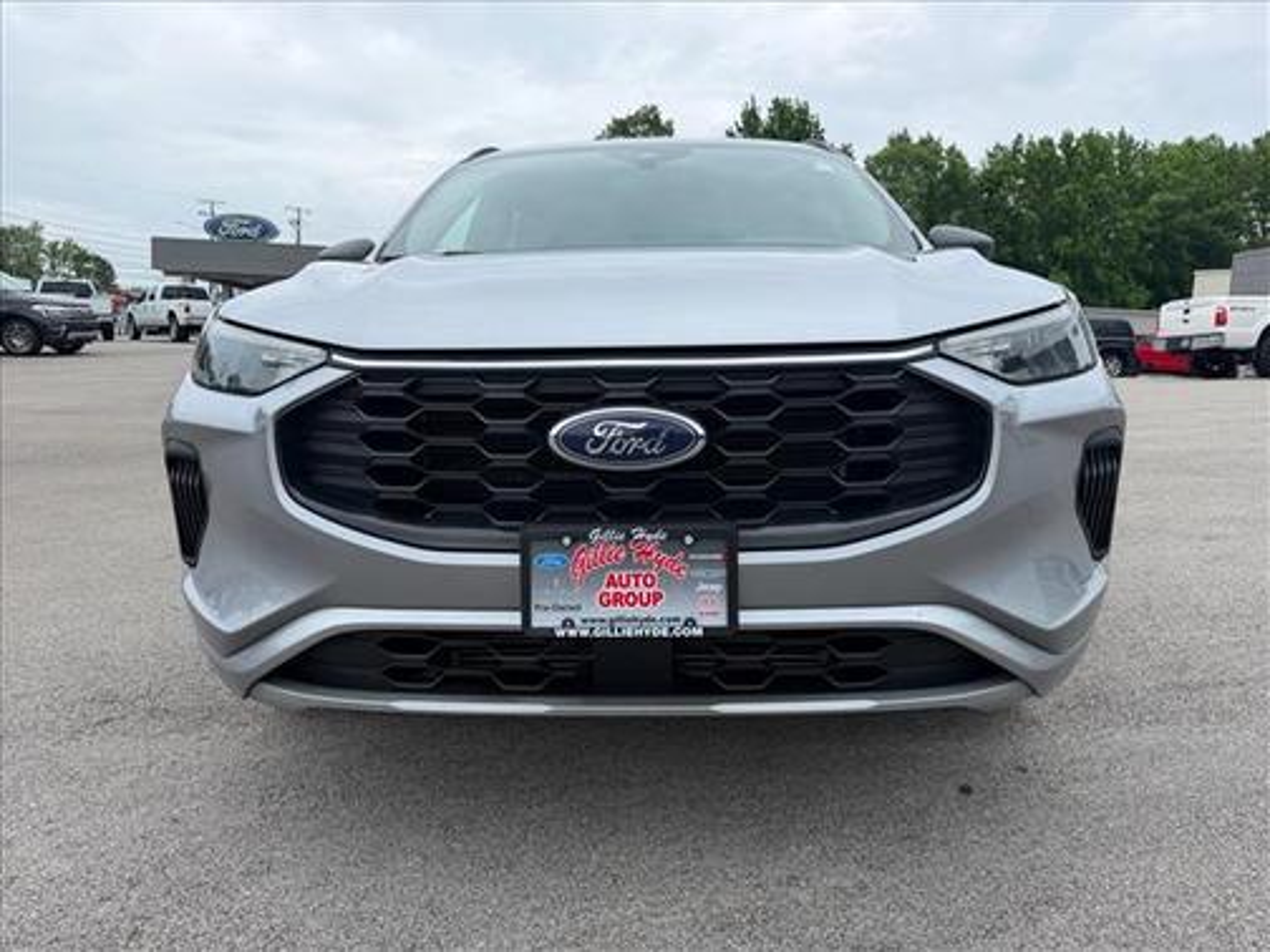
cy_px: 476
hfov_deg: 71.6
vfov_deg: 56.8
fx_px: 881
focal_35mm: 24
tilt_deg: -7.3
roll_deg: -3.3
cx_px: 635
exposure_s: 1/2110
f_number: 1.78
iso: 80
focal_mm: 6.76
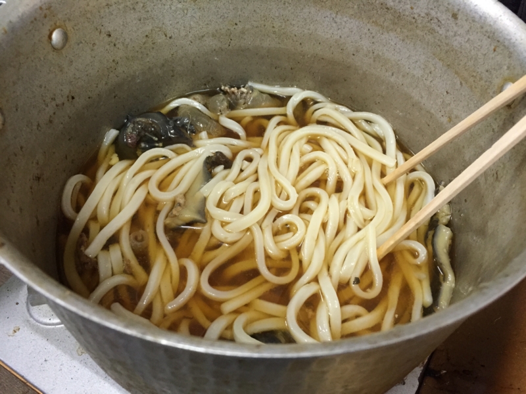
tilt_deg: -51.8
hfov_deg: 61.7
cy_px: 197
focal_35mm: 29
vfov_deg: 48.2
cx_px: 263
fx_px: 441
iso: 250
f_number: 2.2
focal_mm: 4.15
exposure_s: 1/33
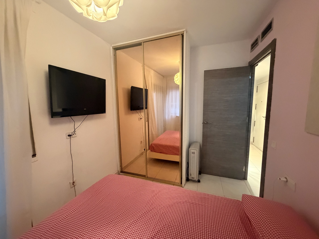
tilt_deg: -5.8
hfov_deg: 102.1
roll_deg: +1.3
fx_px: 129
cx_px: 160
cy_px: 120
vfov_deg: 85.7
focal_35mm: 14
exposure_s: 1/50
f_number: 2.2
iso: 800
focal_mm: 2.22
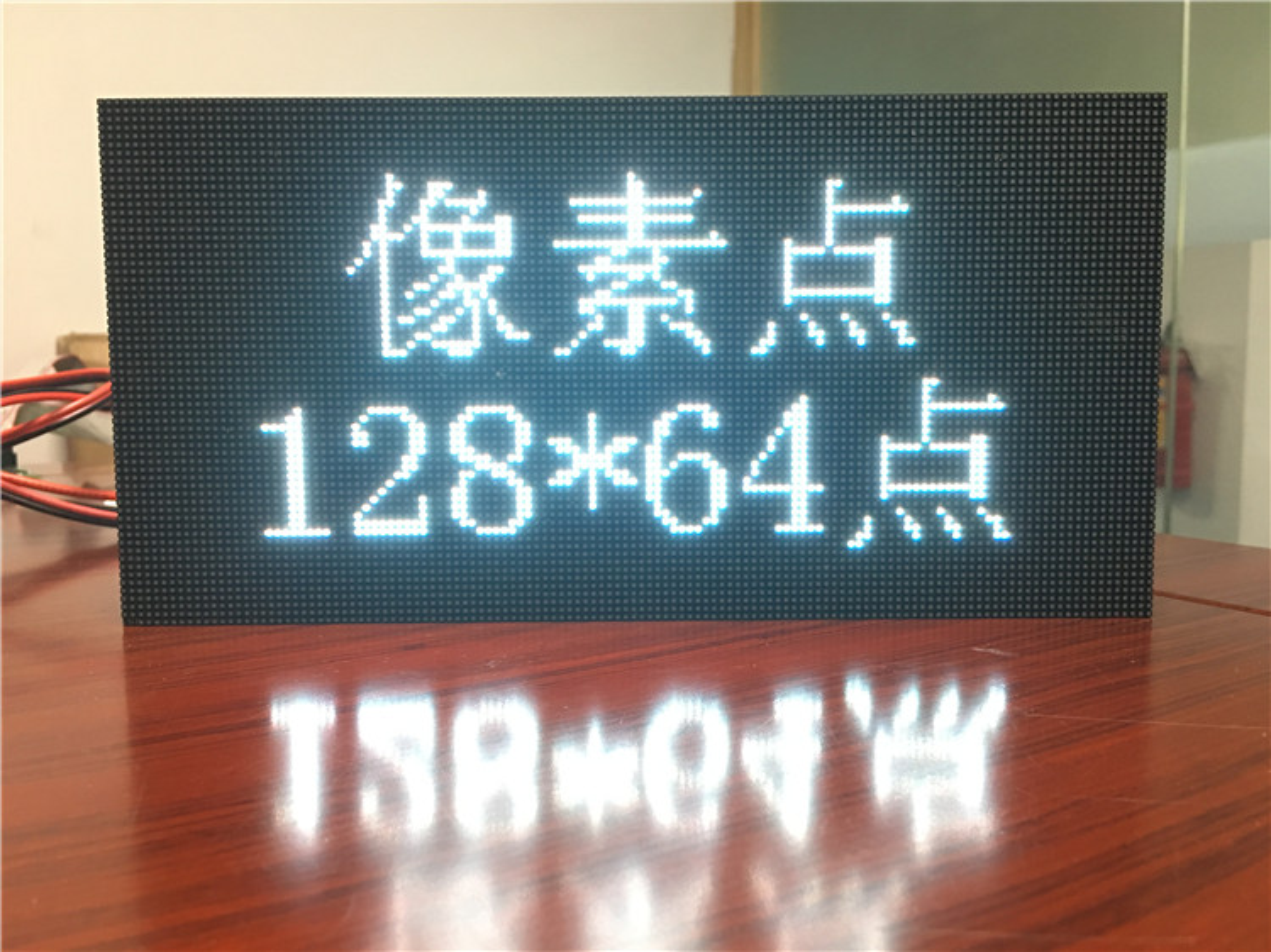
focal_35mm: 29
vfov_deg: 48.2
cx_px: 636
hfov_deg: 61.7
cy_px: 476
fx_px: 1064
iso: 100
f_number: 2.2
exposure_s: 1/8
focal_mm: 4.15
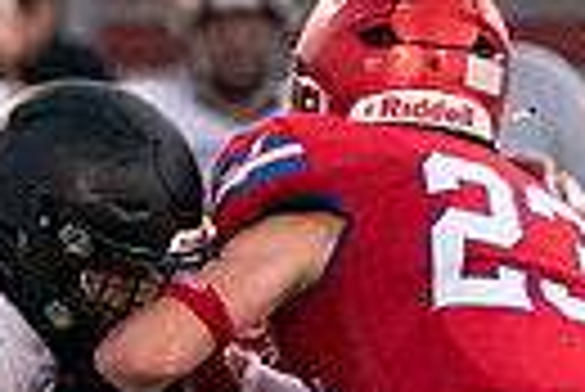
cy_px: 631
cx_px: -225
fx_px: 26810
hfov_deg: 1.2
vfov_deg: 0.8
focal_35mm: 1648
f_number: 2.8
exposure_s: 1/2000
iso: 4000
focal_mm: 200
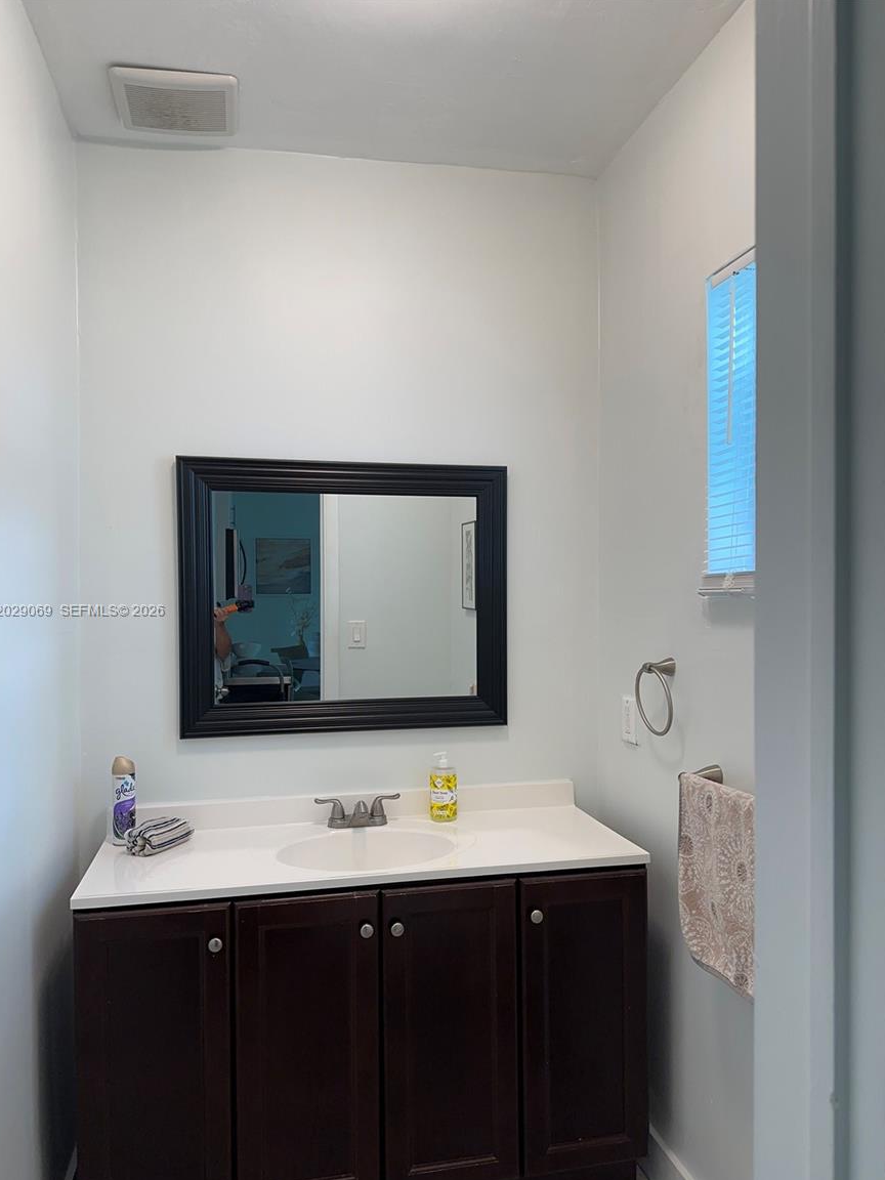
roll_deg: -0.3
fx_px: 852
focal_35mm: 25
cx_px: 435
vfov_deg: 69.4
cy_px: 612
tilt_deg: -0.7
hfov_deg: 54.9
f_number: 1.78
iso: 125
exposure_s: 1/120
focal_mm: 6.86
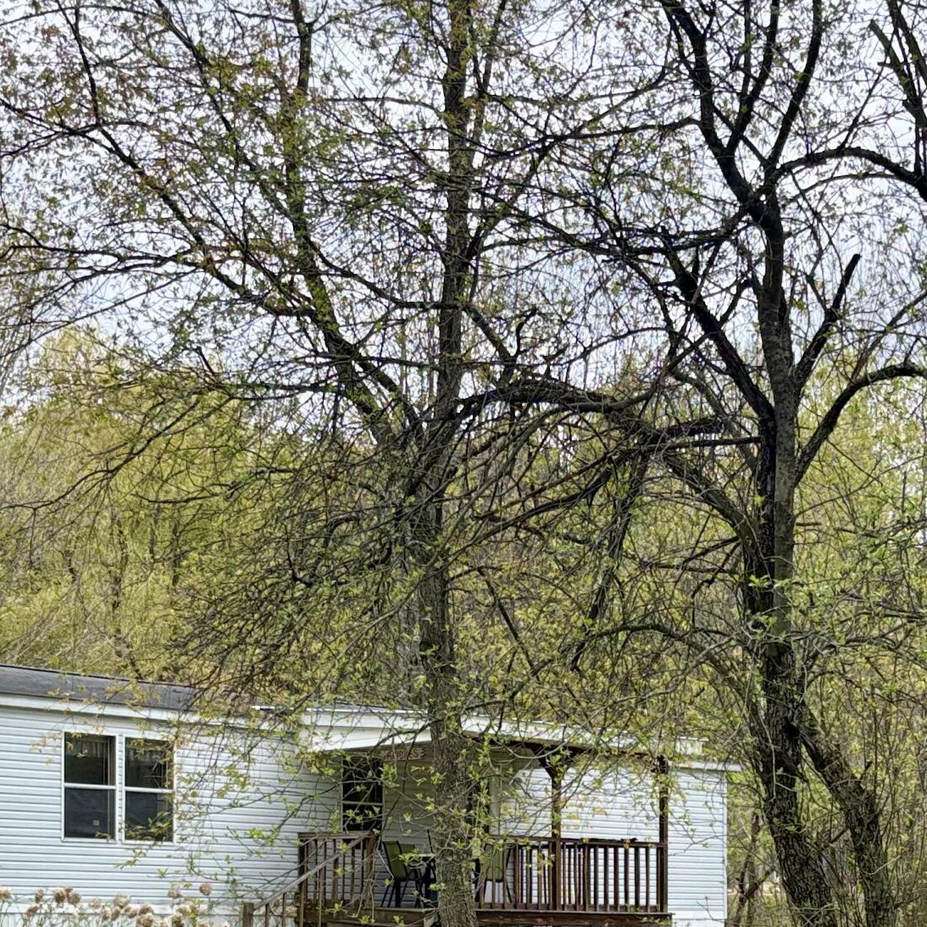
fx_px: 1909
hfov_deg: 27.3
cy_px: 888
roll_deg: +0.5
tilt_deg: +0.4
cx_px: 456
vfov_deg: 26.1
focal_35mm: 63
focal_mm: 5.96
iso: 64
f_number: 1.6
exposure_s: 1/1451
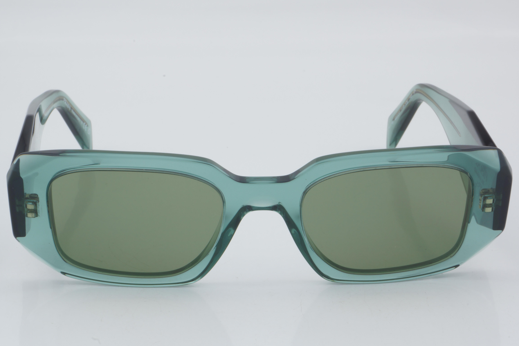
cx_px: 260
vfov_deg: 16.6
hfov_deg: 24.6
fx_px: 1189
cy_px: 173
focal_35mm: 82
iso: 100
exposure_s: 1/3
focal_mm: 55
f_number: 32
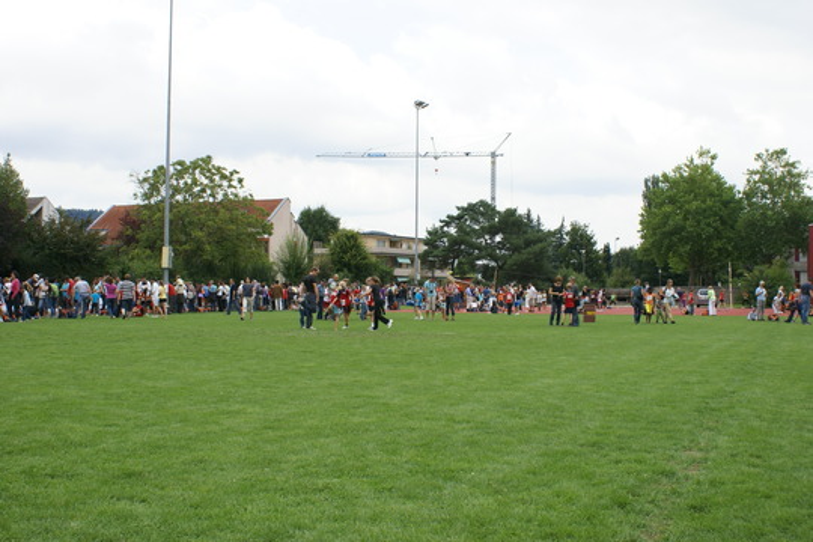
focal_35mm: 42
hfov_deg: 46.4
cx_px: 406
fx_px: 948
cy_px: 271
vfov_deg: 31.9
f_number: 9
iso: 100
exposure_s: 1/125
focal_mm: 28
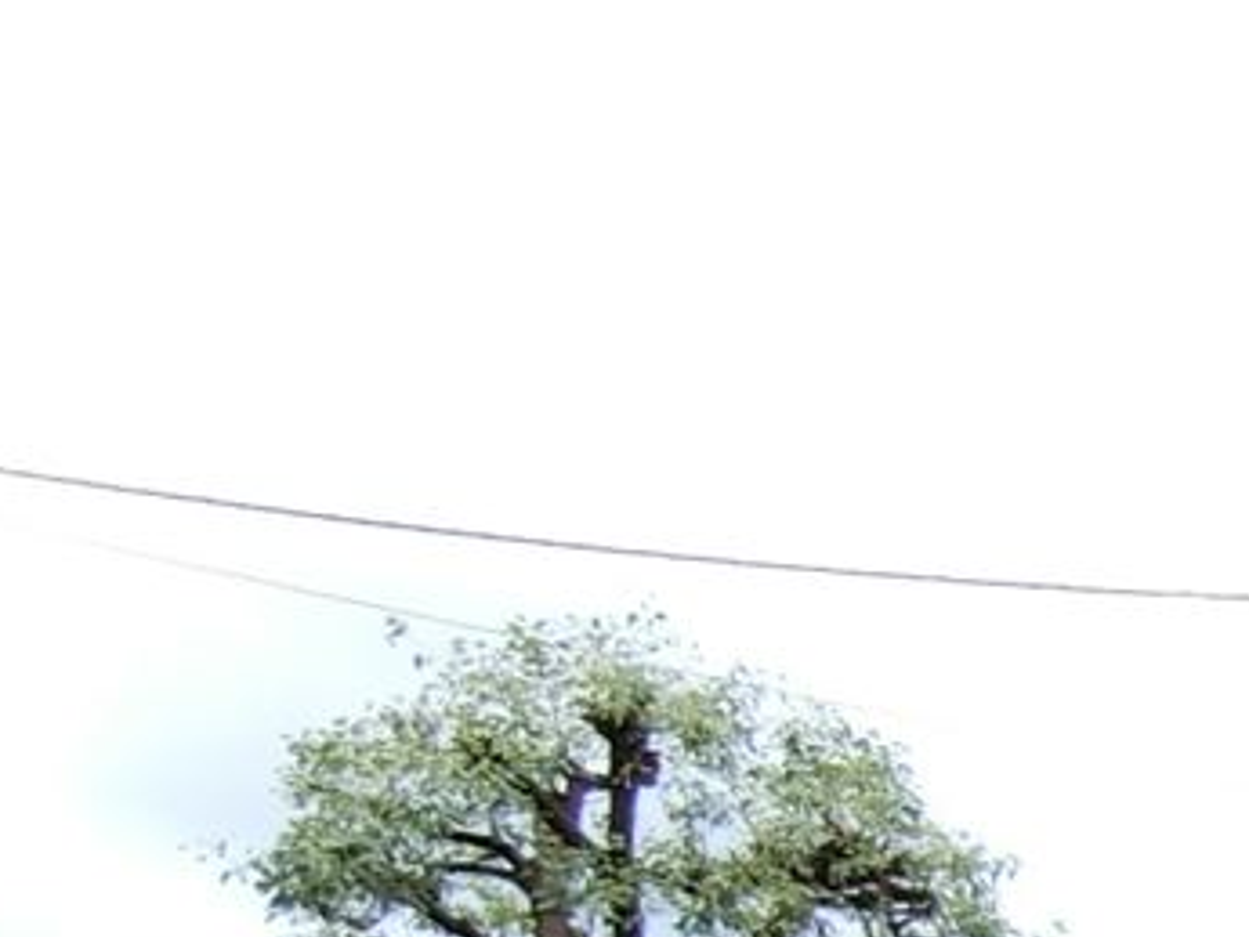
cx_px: 2494
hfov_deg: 16.7
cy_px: 1834
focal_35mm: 88
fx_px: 3176
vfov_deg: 14.2
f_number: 2.7
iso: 80
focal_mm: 4.06
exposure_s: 1/640
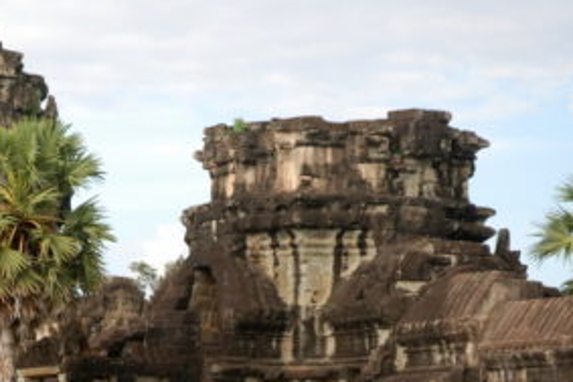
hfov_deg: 14.8
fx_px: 2198
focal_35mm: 138
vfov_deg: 9.9
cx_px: 126
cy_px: 284
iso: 125
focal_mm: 52
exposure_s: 1/160
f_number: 6.3
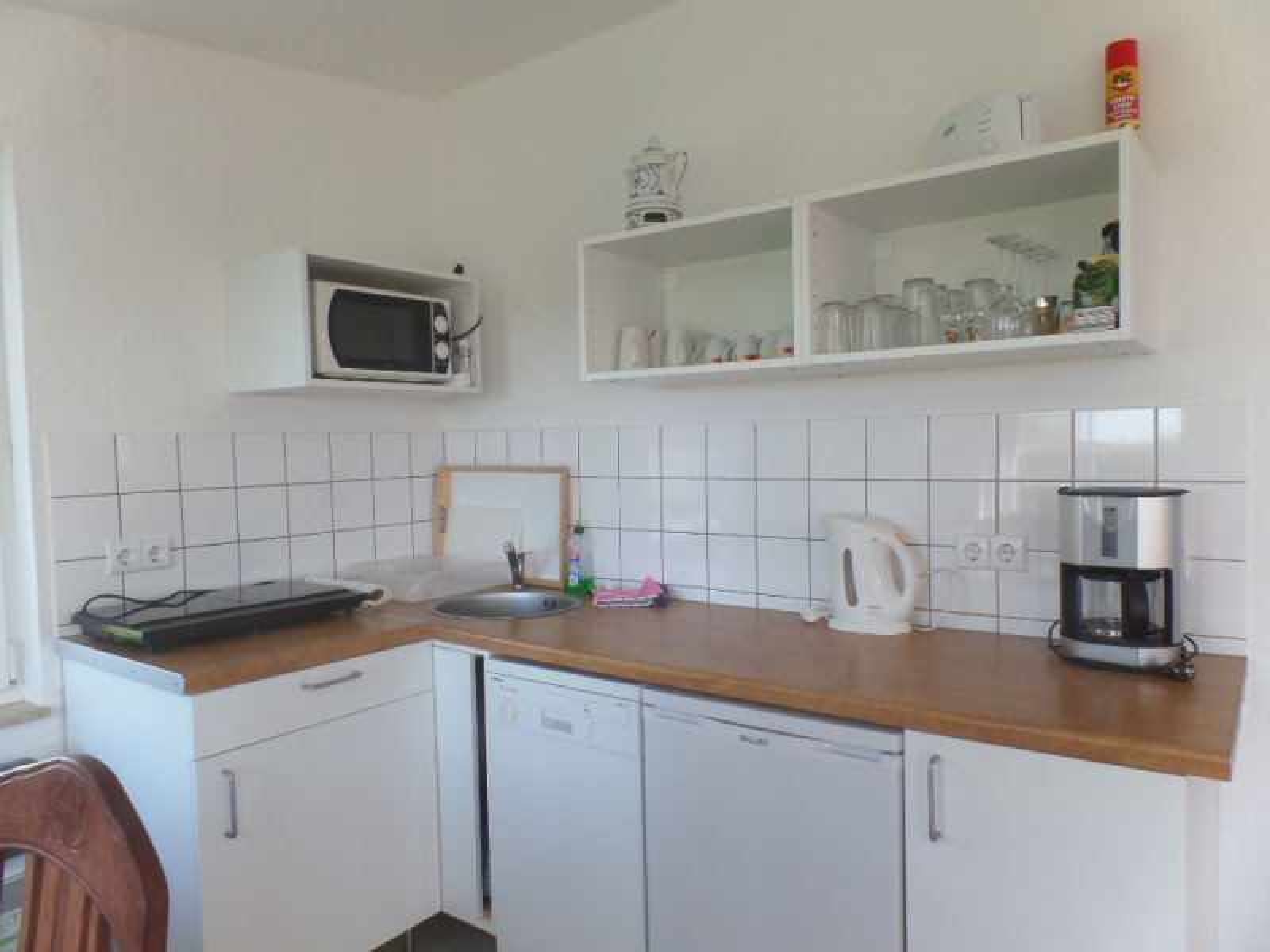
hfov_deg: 73.9
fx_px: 844
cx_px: 635
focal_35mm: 23
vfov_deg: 58.9
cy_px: 476
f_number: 3.5
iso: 100
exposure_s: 1/45
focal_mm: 4.1
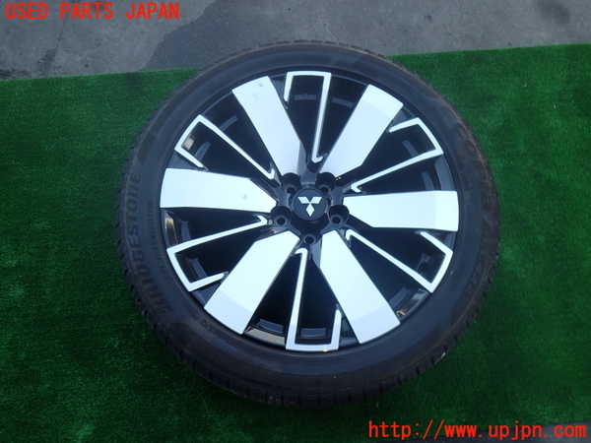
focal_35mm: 30
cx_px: 296
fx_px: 512
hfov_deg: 60.0
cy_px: 222
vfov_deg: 46.8
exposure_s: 1/200
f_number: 2.3
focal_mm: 5.4
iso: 100
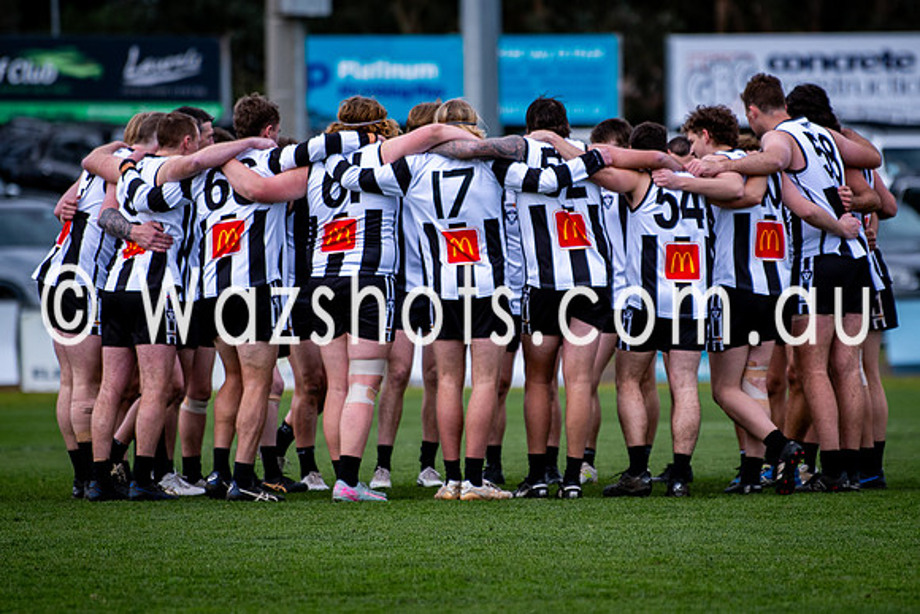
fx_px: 11055
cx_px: 531
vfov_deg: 3.2
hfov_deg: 4.8
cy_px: 283
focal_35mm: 433
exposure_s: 1/2000
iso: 220
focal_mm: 200
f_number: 2.8
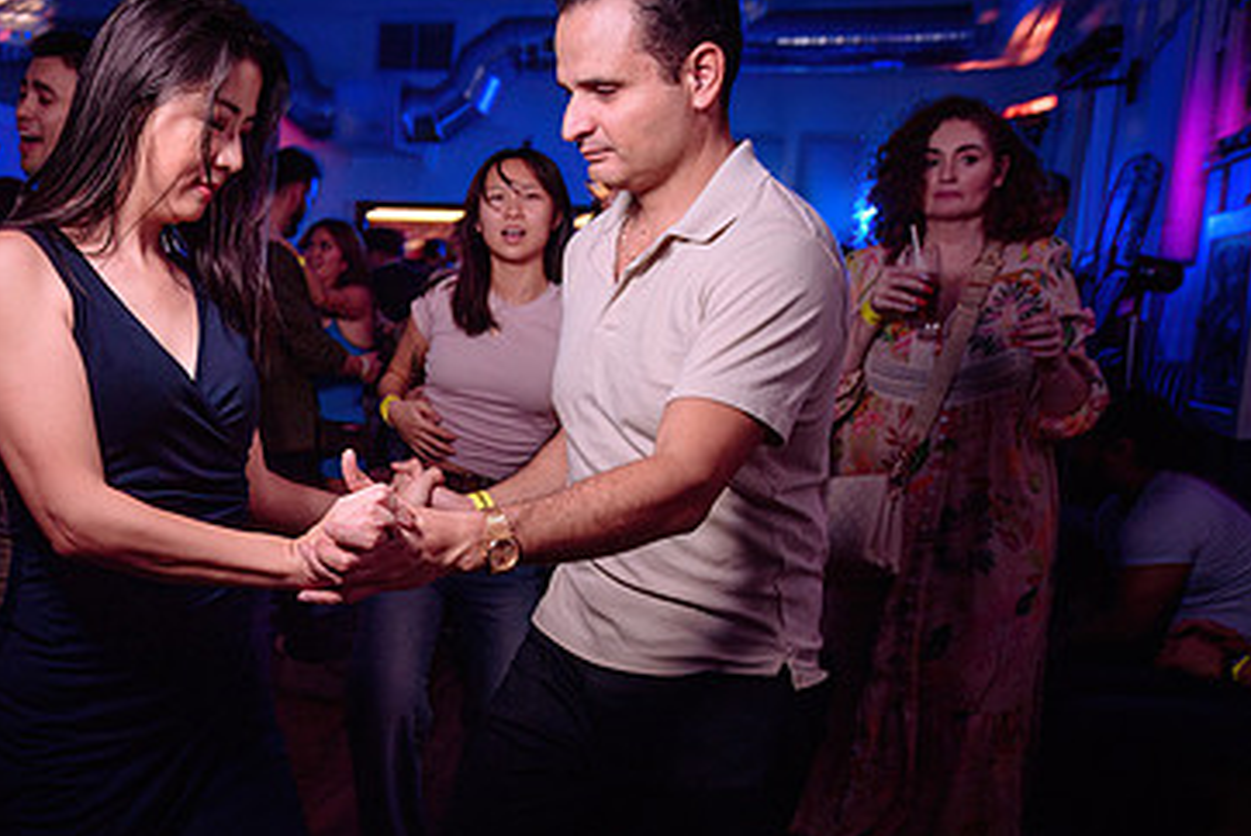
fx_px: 1495
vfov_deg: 31.1
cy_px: 540
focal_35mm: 43
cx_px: 289
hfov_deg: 43.7
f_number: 3.5
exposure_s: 1/60
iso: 800
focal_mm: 24
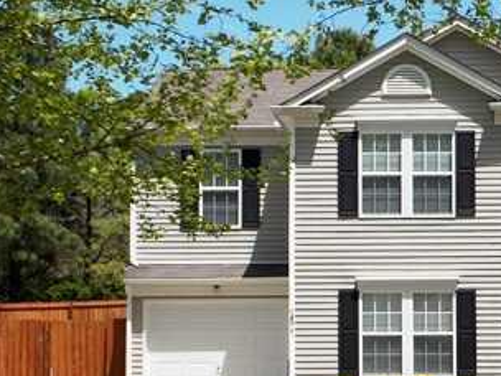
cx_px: 363
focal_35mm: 97
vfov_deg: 15.2
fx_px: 1404
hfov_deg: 20.1
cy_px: 236
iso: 80
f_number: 3.7
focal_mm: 8.1
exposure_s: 1/800
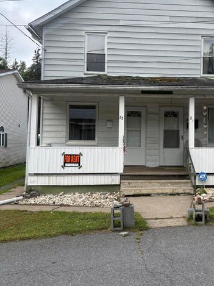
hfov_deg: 38.0
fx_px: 305
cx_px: 150
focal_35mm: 37
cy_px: 131
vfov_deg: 50.1
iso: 50
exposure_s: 1/1706
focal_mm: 5.96
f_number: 1.6
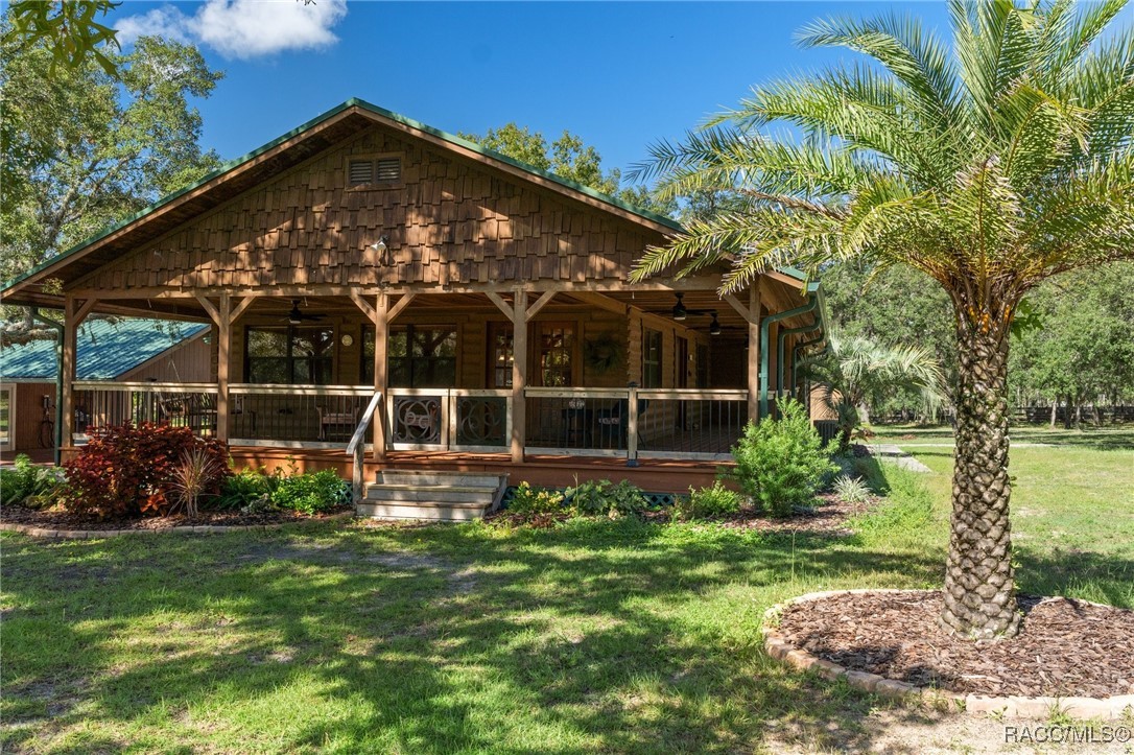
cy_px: 378
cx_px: 567
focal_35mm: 30
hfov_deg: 62.0
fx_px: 945
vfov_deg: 43.6
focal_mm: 20
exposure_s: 1/160
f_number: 8
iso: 250
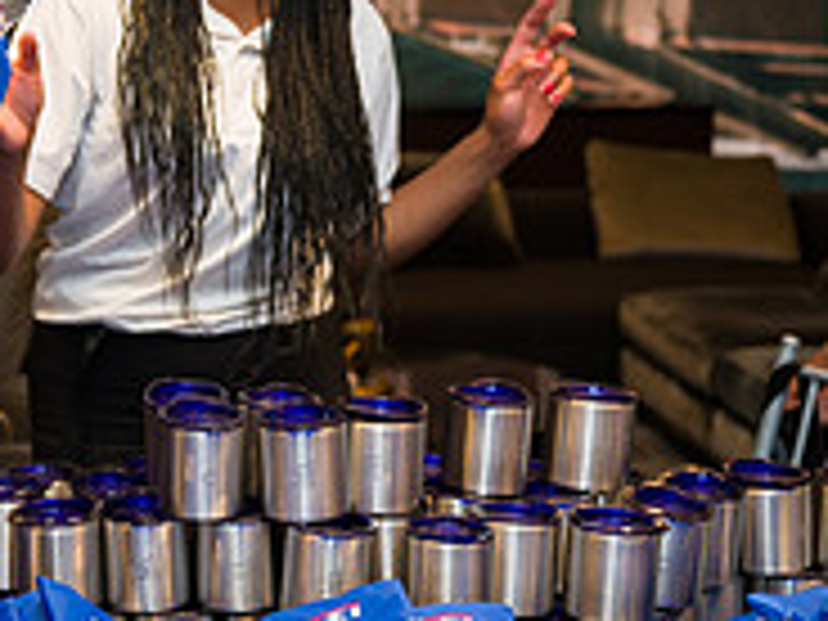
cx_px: -166
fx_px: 2105
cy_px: 234
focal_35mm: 88
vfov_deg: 16.8
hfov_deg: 20.8
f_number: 3.2
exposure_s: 1/200
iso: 400
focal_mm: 29
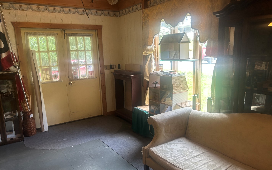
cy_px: 89
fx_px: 208
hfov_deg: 66.5
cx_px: 135
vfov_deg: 44.5
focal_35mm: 28
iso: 160
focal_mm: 5.7
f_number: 1.5
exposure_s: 1/60
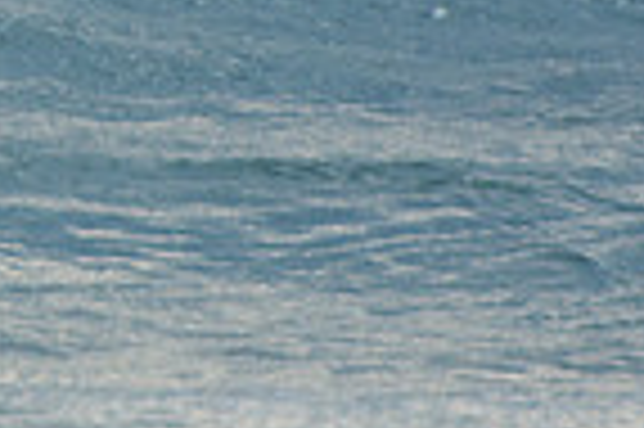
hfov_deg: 0.8
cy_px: -412
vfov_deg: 0.6
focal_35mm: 2439
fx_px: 43581
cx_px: -581
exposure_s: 1/400
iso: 360
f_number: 5.6
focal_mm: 400
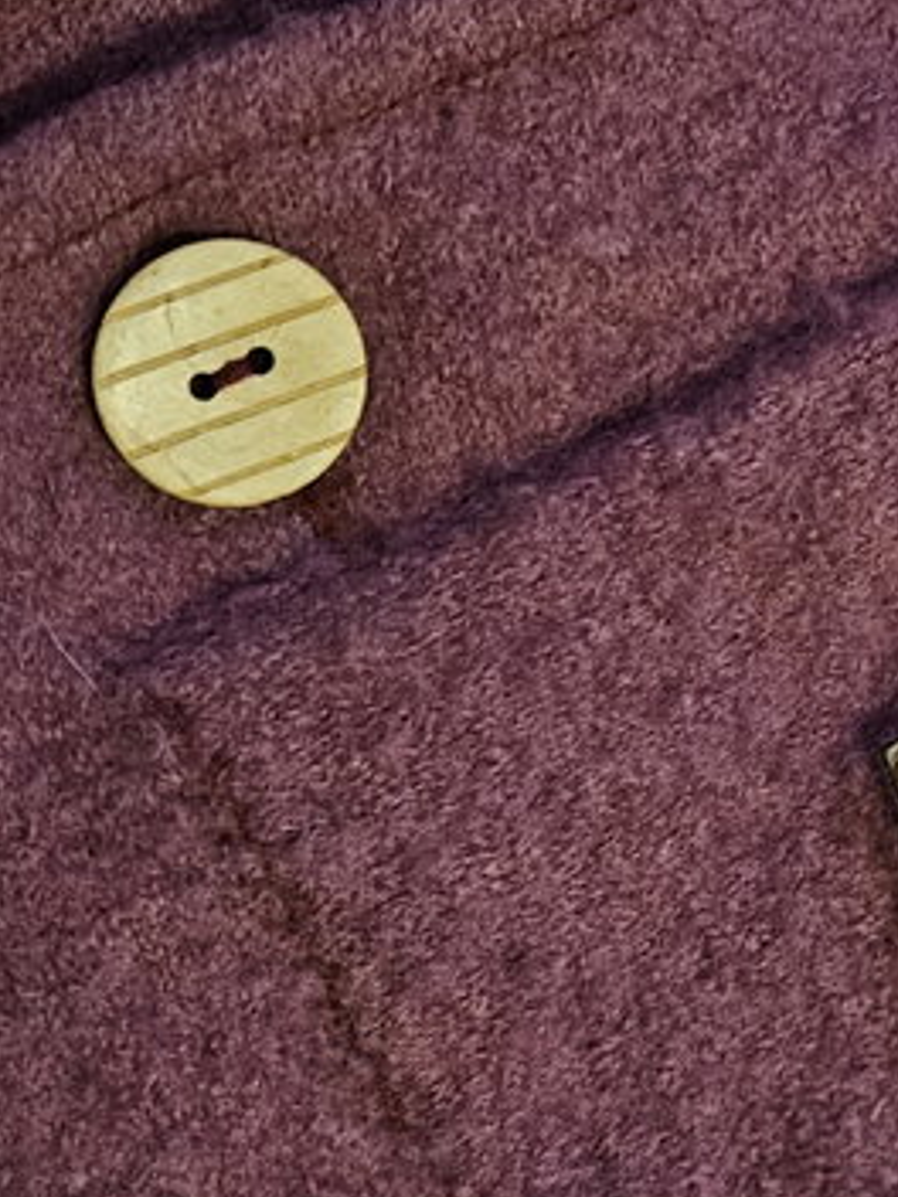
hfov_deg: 17.9
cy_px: 571
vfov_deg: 24.1
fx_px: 2802
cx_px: 796
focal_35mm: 81
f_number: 1.8
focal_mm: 5.4
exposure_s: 1/20
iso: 1250
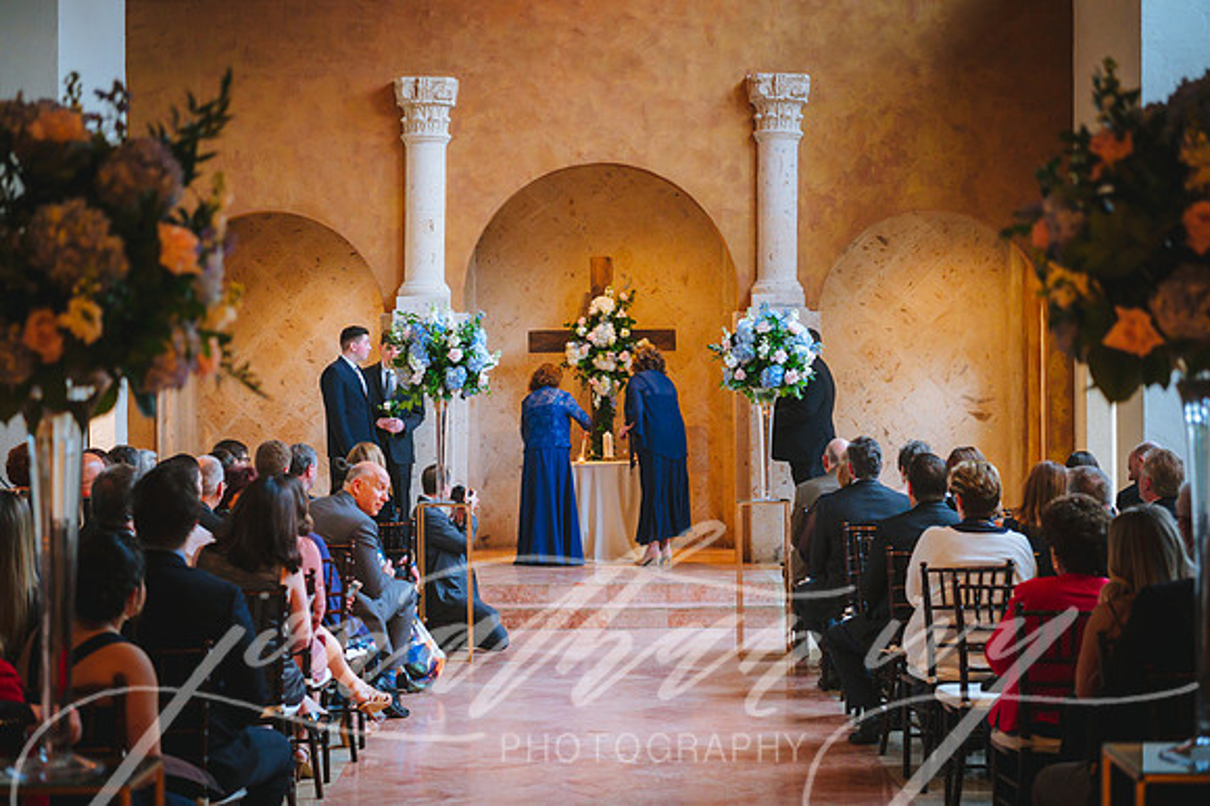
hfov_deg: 28.9
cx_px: 605
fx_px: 2351
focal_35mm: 70
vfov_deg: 19.4
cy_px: 403
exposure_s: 1/160
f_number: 2.8
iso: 2500
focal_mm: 70
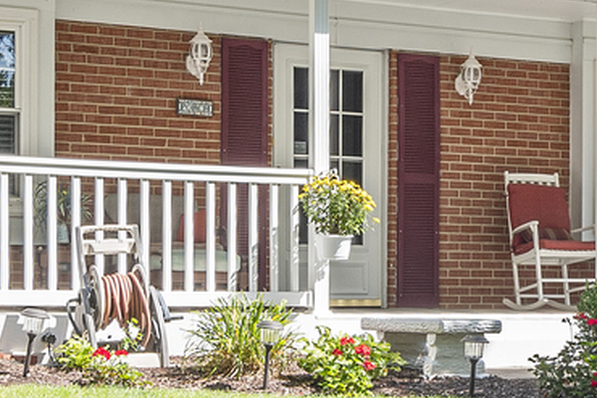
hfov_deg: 21.6
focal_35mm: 92
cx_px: 538
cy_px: 166
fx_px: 1526
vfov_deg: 14.9
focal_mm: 14
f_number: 9
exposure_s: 1/25
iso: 100
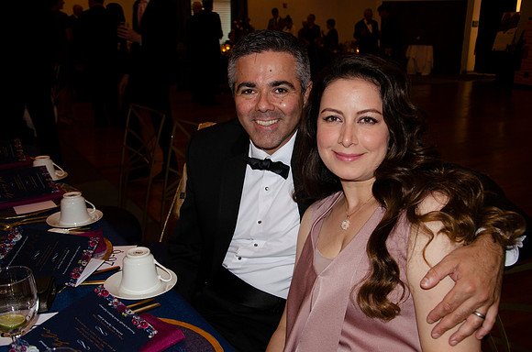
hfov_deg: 51.4
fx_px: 553
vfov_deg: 35.3
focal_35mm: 38
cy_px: 176
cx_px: 266
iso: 640
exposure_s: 1/60
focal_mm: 25
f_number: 4.5
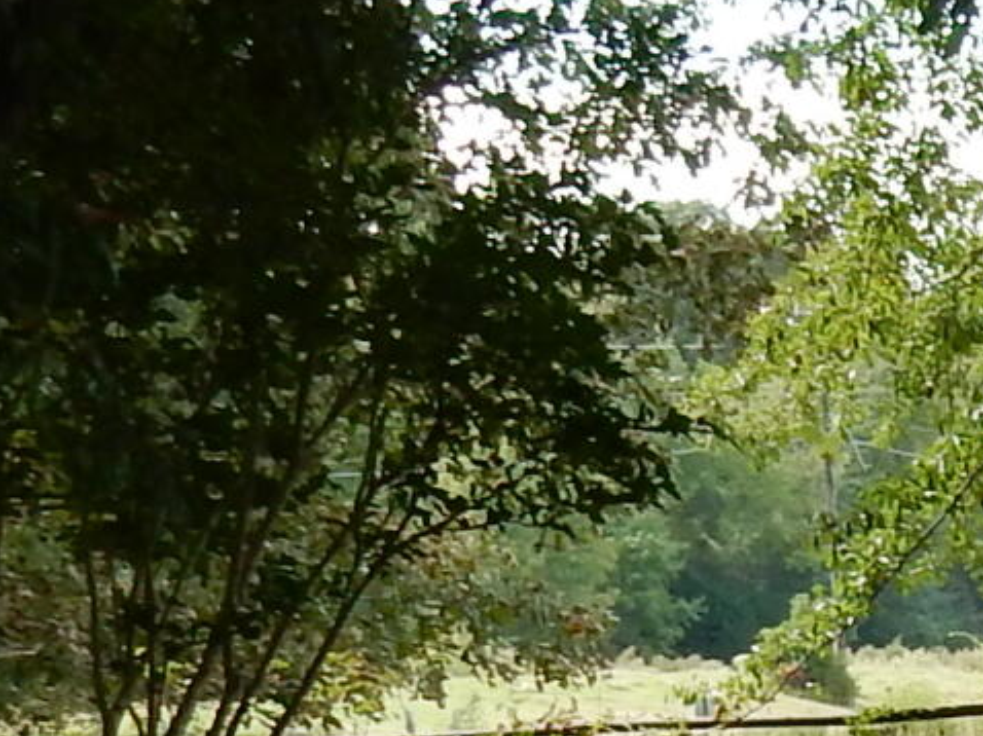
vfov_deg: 6.5
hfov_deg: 8.1
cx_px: 2383
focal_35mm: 226
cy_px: 1231
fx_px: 6415
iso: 125
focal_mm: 6.4
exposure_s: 1/160
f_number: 4
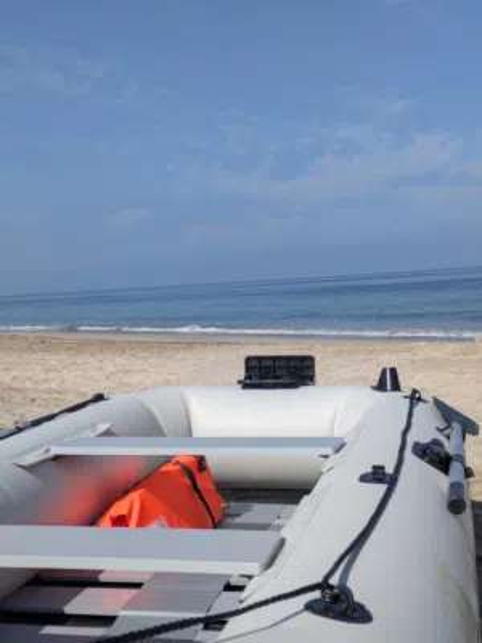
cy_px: 322
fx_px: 947
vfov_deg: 37.5
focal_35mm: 51
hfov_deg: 28.6
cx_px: 241
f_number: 1.89
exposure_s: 1/5208
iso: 45
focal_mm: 5.43
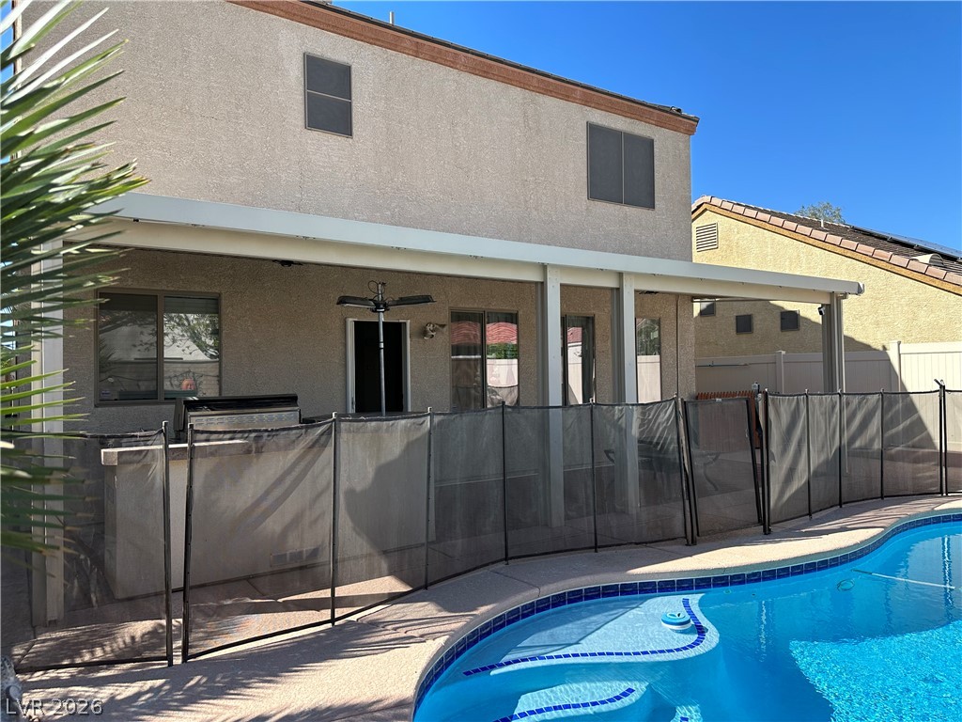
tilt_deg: +1.4
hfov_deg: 71.6
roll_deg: +0.8
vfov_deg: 56.8
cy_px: 361
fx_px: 667
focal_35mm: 24
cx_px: 481
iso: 80
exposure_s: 1/2591
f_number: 1.78
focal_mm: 6.86
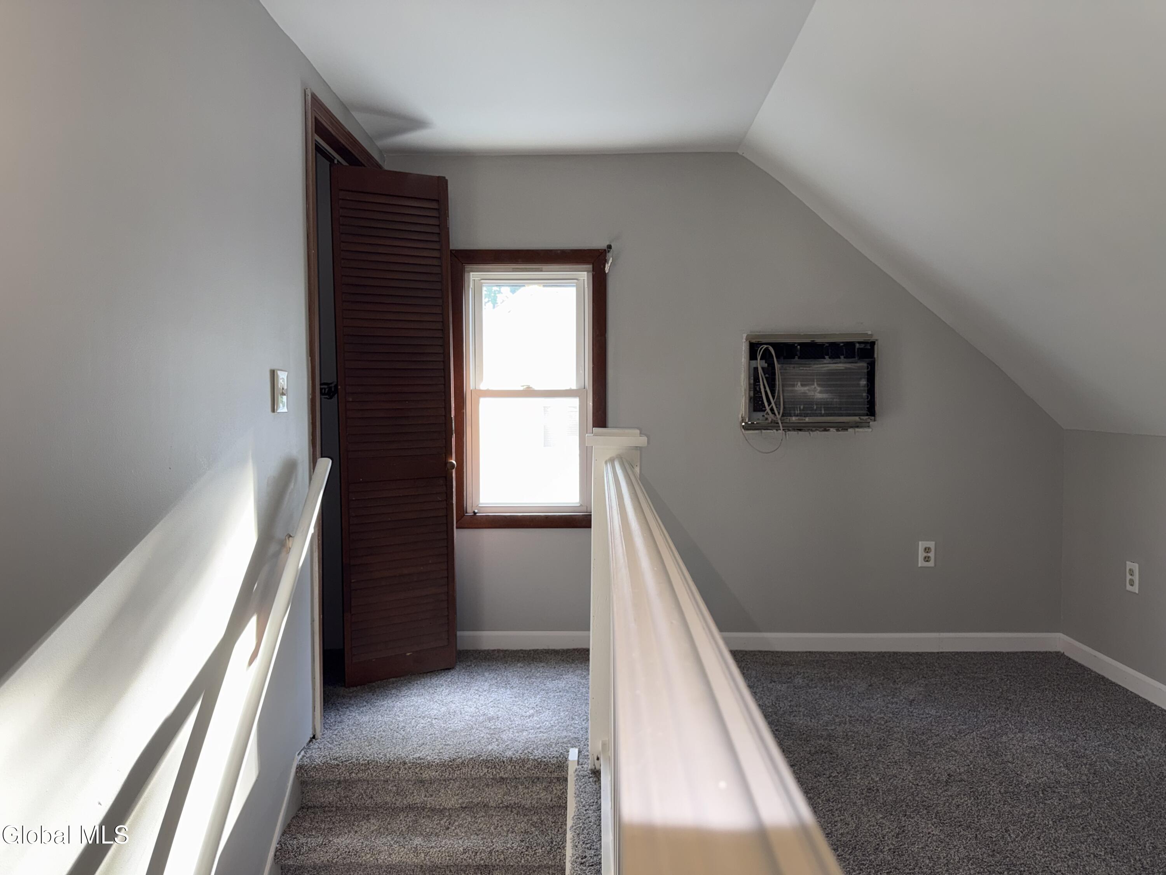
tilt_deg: -1.5
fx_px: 808
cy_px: 438
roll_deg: +0.2
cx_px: 583
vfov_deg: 56.8
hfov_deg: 71.6
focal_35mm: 24
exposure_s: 1/24
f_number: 1.78
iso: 64
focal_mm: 6.76
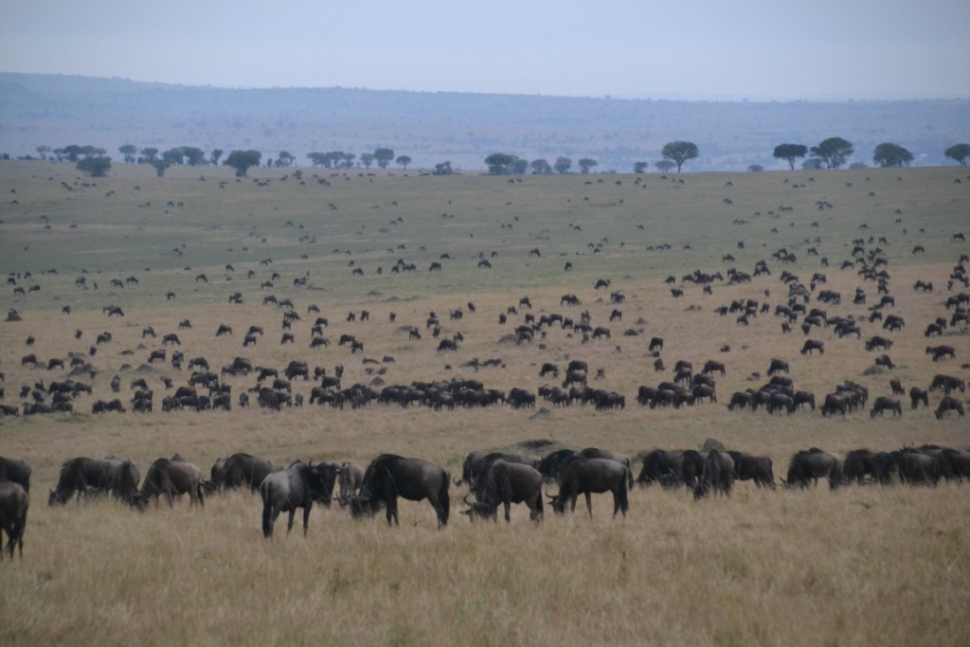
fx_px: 5659
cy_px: 324
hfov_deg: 9.8
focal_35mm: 210
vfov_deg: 6.5
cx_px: 485
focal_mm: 140
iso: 3200
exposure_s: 1/500
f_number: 6
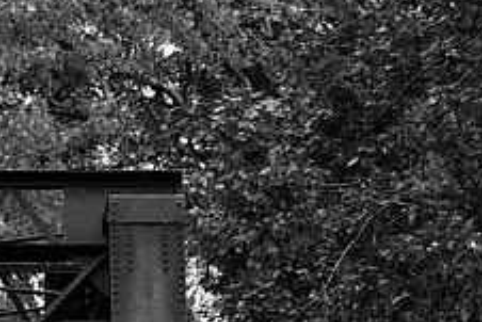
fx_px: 9954
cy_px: 576
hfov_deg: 2.8
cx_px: -119
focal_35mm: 743
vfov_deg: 1.9
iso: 100
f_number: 5.6
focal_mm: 70
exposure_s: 1/2
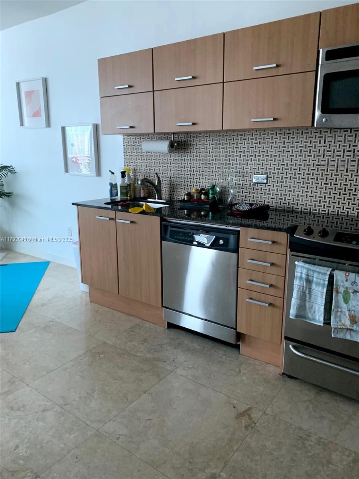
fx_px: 360
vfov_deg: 67.3
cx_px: 180
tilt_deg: -14.0
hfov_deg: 53.1
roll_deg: +0.1
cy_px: 240
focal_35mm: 26
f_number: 1.8
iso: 320
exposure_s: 1/60
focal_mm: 4.25
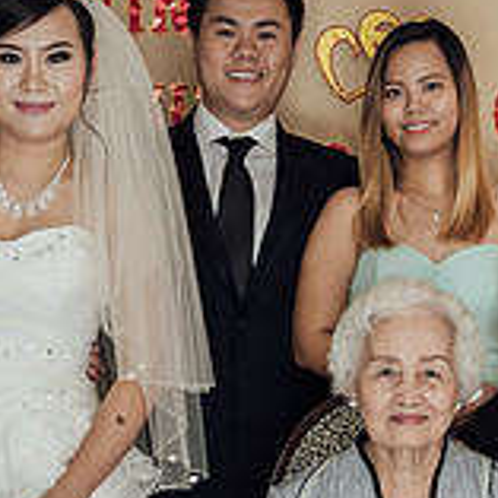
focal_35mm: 110
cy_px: 392
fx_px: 1790
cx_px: 282
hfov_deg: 15.8
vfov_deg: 15.7
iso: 1250
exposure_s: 1/60
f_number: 5
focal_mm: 35
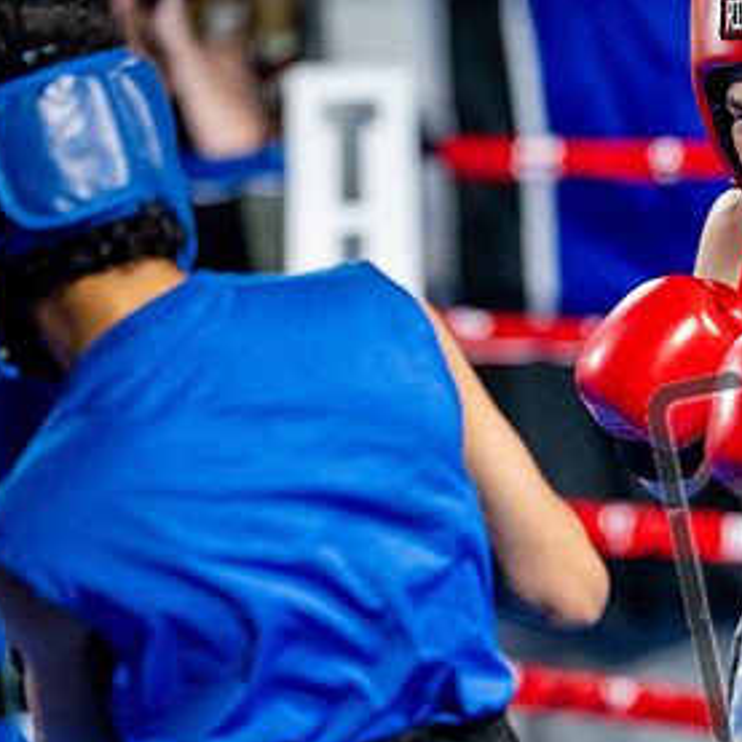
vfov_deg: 9.8
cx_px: 654
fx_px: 4317
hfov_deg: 9.8
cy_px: 430
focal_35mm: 178
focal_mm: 100
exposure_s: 1/800
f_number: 2
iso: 4000
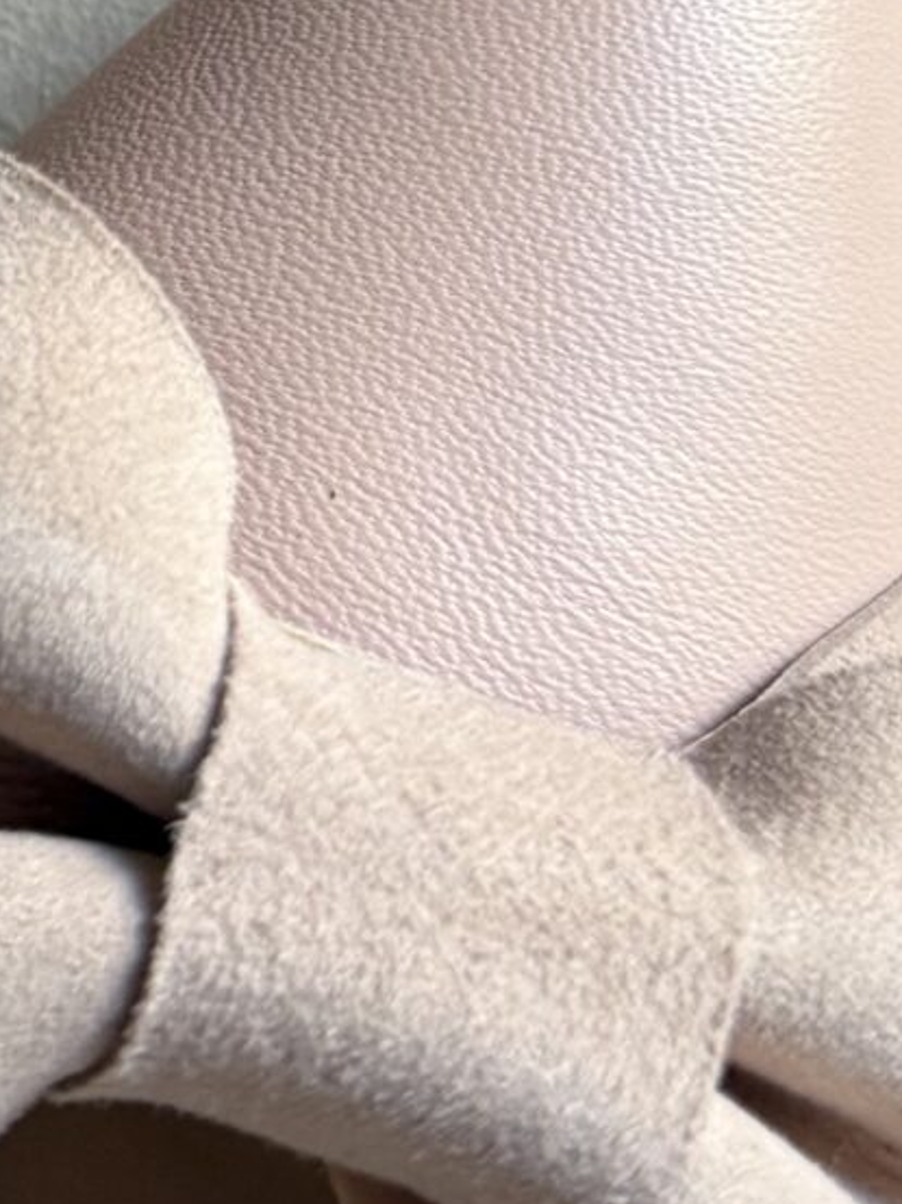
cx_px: -261
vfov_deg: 17.1
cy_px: -124
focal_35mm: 111
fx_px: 3859
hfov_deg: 12.9
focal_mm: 6.76
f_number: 1.78
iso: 200
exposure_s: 1/107
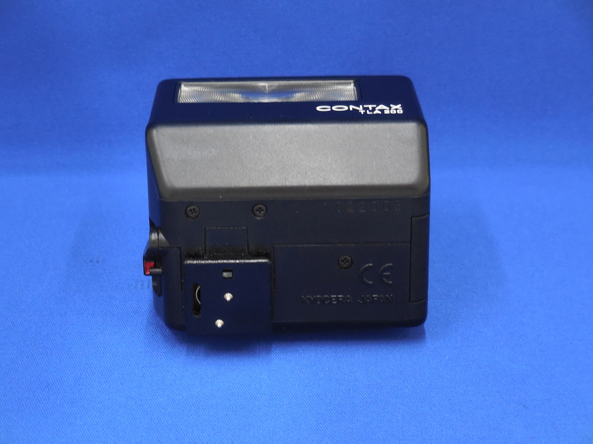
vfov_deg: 15.1
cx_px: 296
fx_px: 1679
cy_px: 222
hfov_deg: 20.0
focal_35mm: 98
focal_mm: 17.7
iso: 500
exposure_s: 1/30
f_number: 5
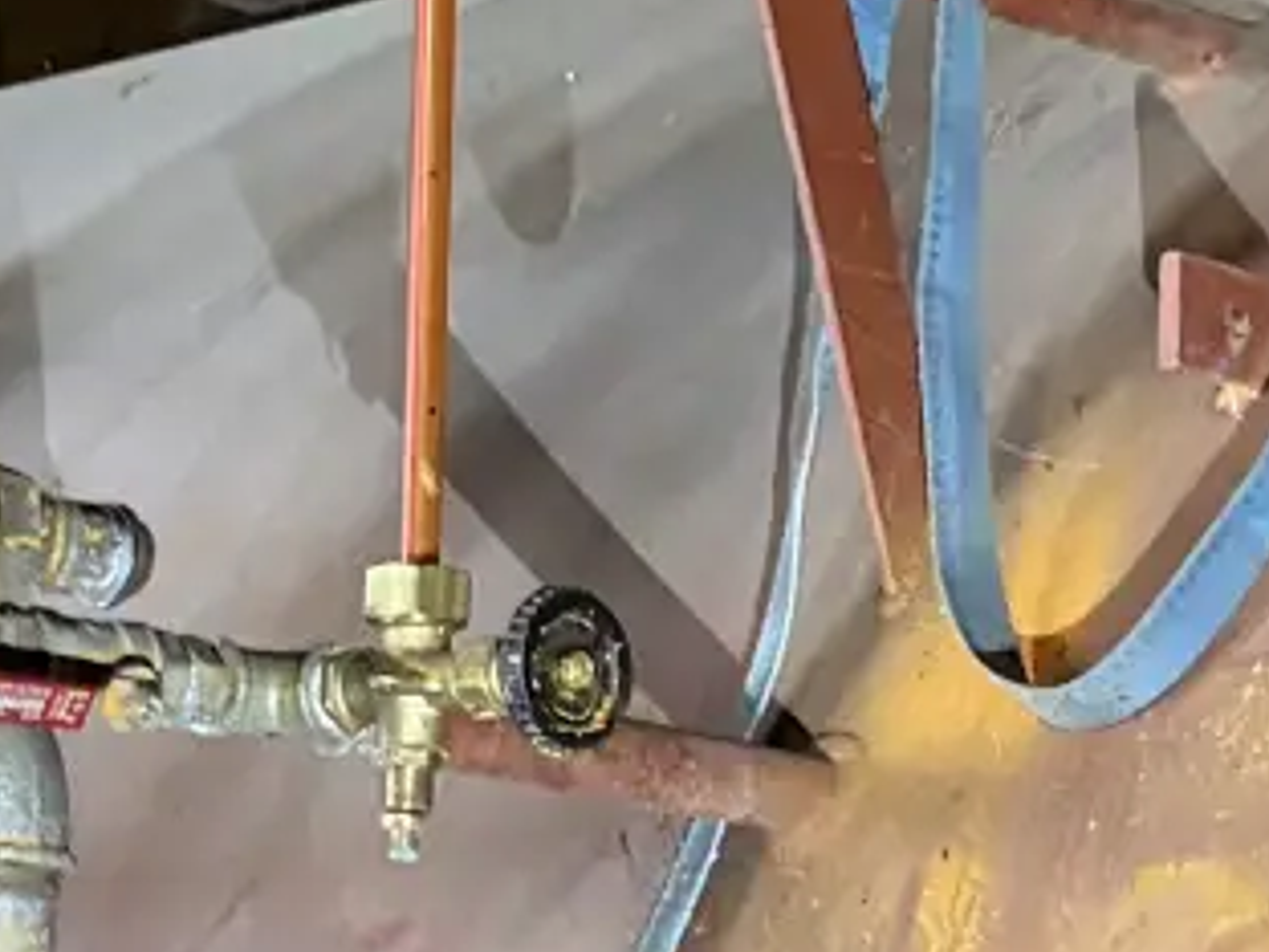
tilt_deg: +10.1
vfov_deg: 9.3
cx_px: 858
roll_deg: +0.6
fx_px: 5865
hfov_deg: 12.3
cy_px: 553
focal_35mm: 160
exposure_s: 1/25
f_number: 1.6
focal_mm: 5.96
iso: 800
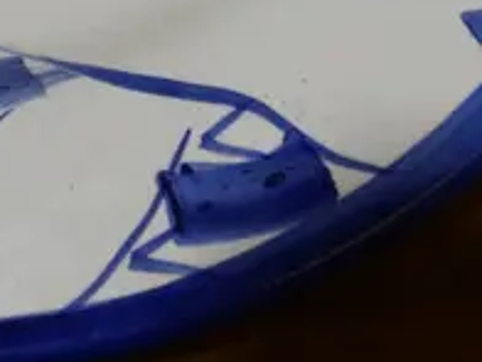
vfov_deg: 9.6
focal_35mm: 146
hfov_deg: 13.2
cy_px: -331
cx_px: -89
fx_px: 2033
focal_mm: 14
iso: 200
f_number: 4
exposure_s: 1/160
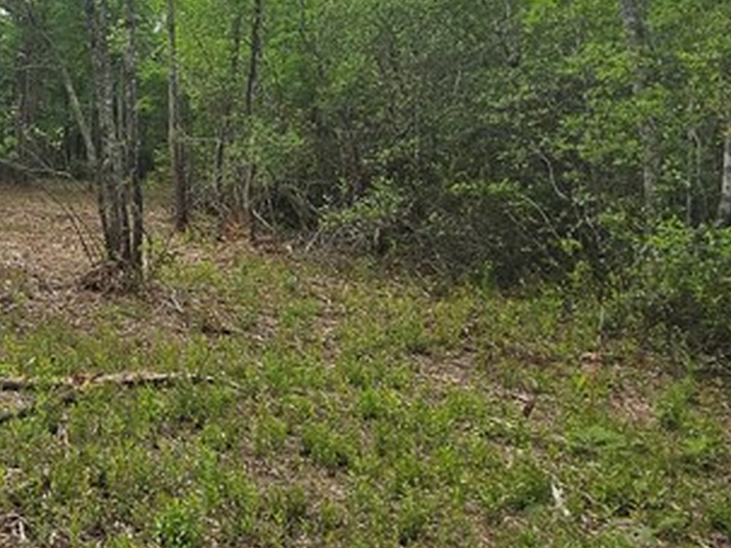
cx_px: -39
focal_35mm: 44
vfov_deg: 32.3
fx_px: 929
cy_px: 145
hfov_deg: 37.3
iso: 25
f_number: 2.2
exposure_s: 1/1347
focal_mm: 1.7
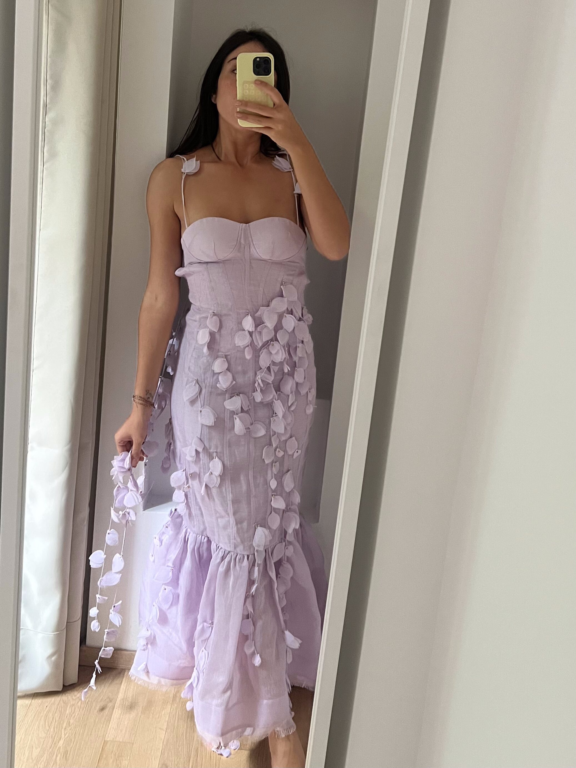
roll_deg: -4.9
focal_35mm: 26
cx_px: 288
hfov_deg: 53.1
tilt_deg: -15.0
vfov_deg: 67.3
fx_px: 577
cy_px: 384
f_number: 1.5
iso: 250
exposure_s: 1/60
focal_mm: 5.7
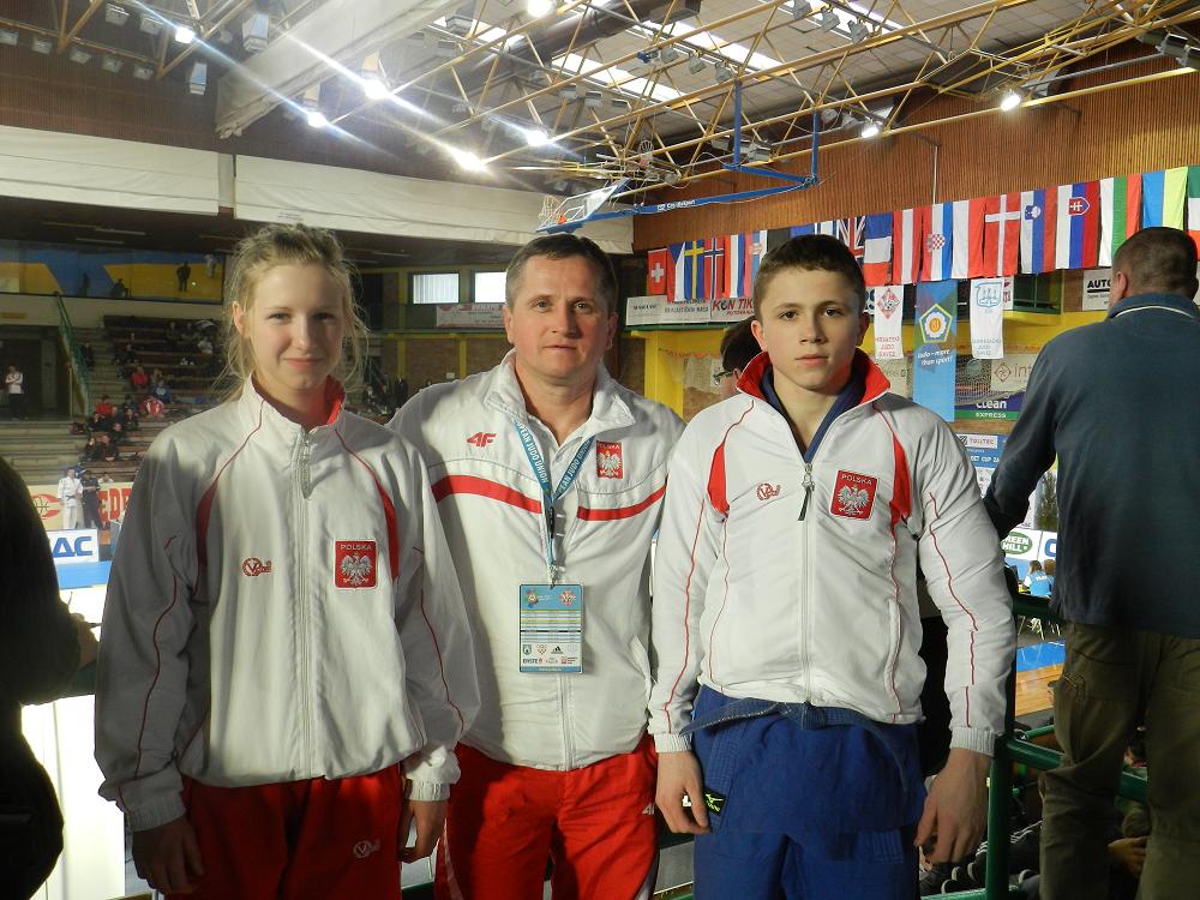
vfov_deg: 45.4
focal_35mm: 31
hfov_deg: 58.4
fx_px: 1075
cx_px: 600
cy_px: 450
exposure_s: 1/25
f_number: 3.7
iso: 200
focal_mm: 5.6
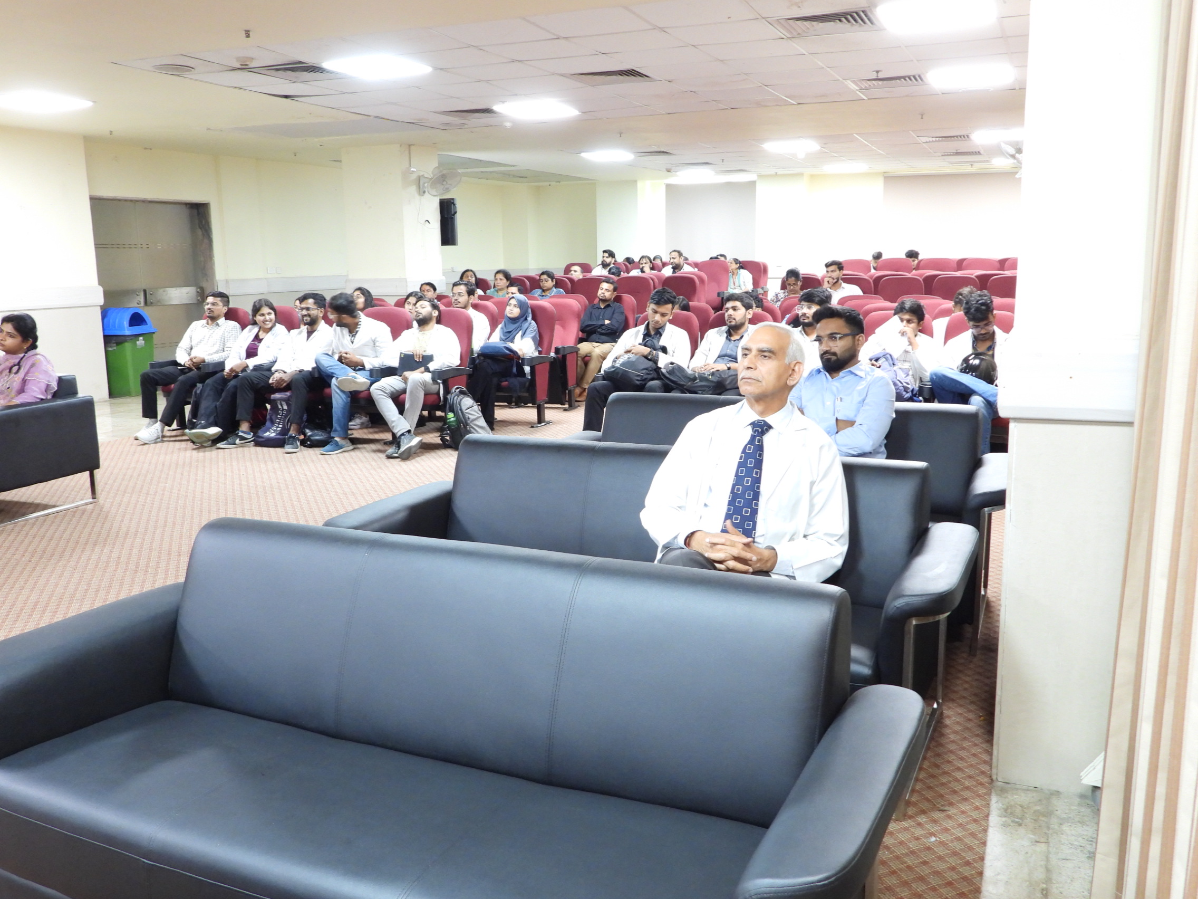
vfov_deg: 46.8
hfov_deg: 60.0
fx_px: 1038
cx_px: 599
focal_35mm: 30
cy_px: 450
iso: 450
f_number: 3.2
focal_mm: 5.4
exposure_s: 1/8
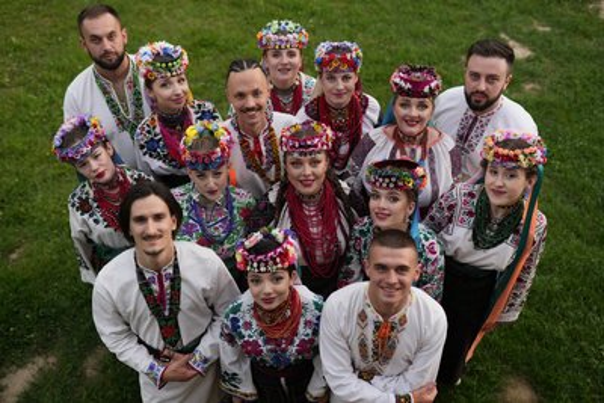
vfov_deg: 37.9
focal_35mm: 35
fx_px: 587
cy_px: 202
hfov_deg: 54.4
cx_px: 302
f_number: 2
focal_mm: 35
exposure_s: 1/200
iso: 320
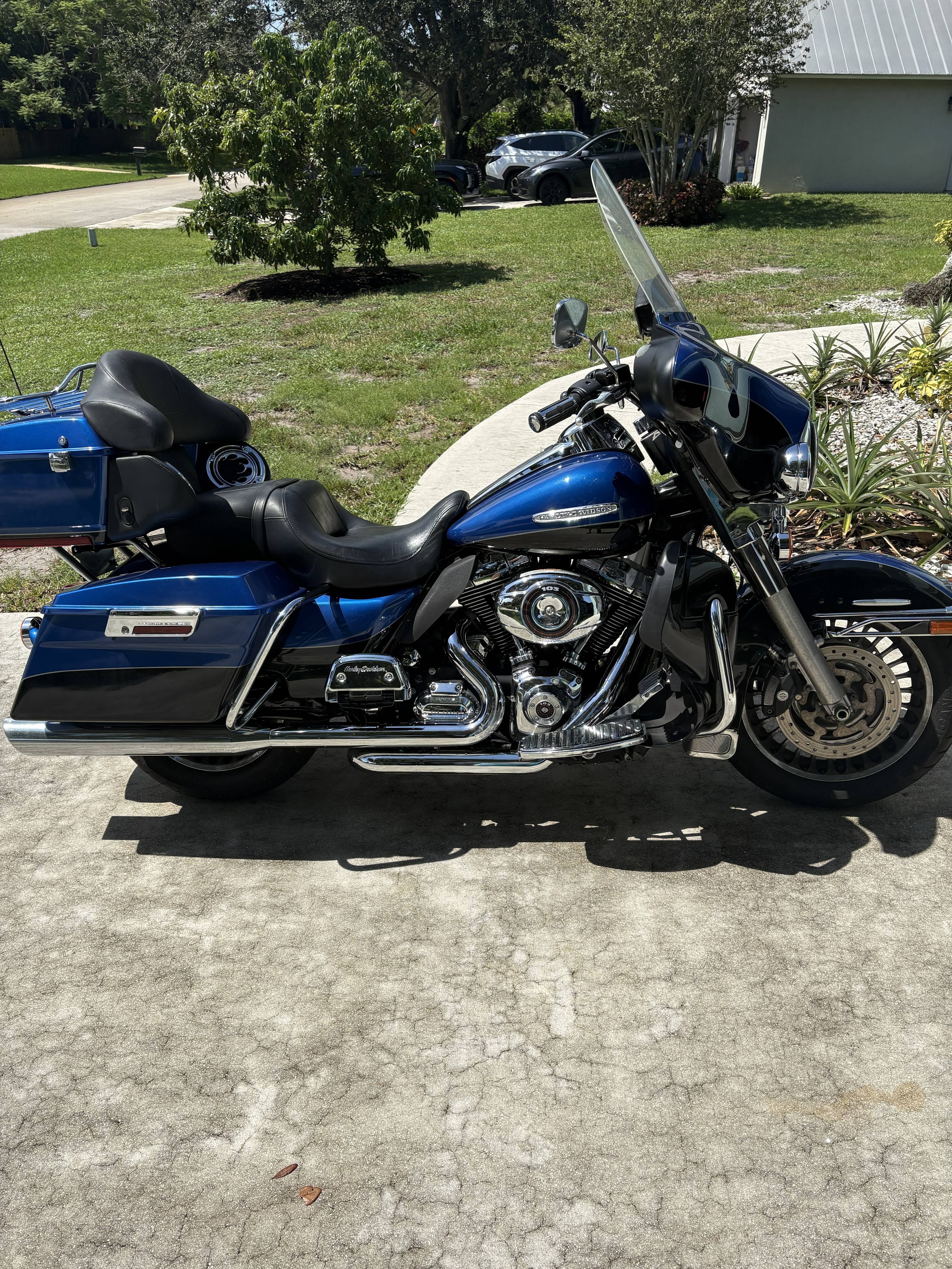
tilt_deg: -24.0
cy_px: 634
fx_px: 953
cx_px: 476
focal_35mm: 26
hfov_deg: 53.1
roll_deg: -0.2
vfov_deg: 67.3
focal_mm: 5.96
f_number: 1.6
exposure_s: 1/4065
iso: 50
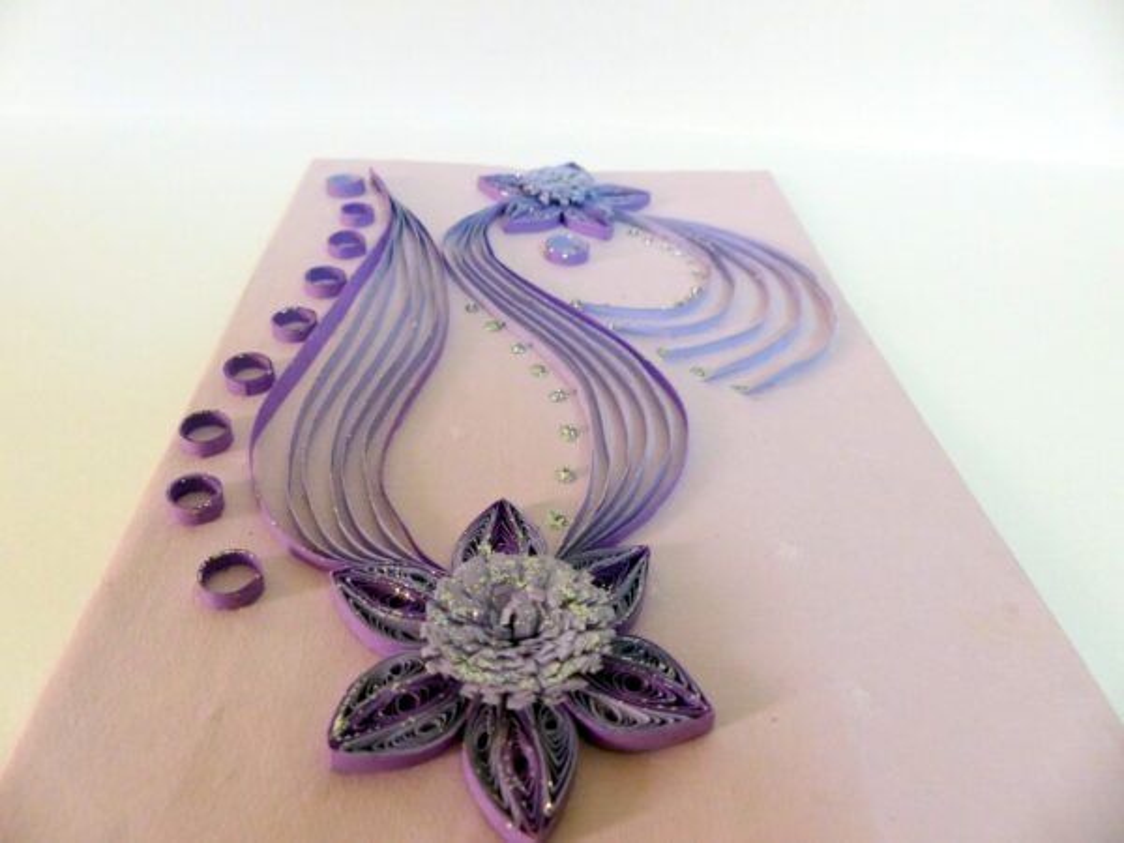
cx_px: 562
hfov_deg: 69.4
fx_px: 812
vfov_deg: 54.9
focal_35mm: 25
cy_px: 422
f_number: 2.8
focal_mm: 4.5
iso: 400
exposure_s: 1/25
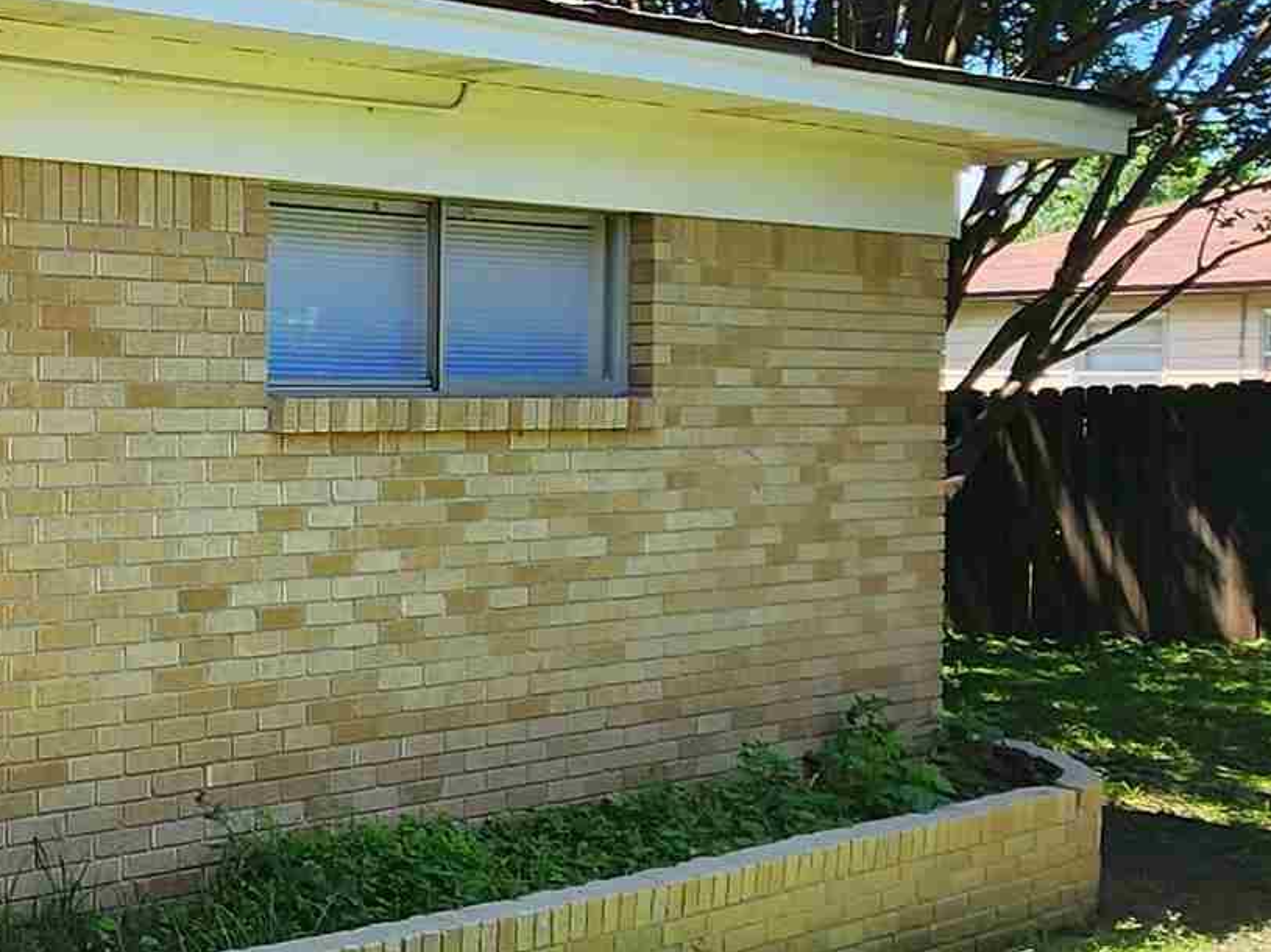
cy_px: 457
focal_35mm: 49
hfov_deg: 30.9
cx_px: -360
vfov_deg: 29.7
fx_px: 1799
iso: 50
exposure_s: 1/499
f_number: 2.2
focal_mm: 2.2
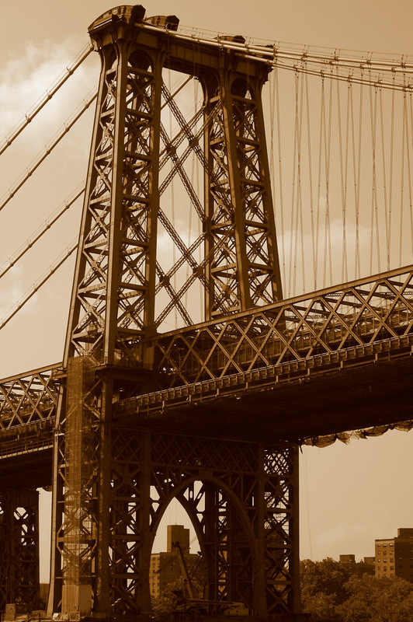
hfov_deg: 15.2
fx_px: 1551
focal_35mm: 90
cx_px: 206
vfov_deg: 22.6
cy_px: 311
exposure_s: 1/500
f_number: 11
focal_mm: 60
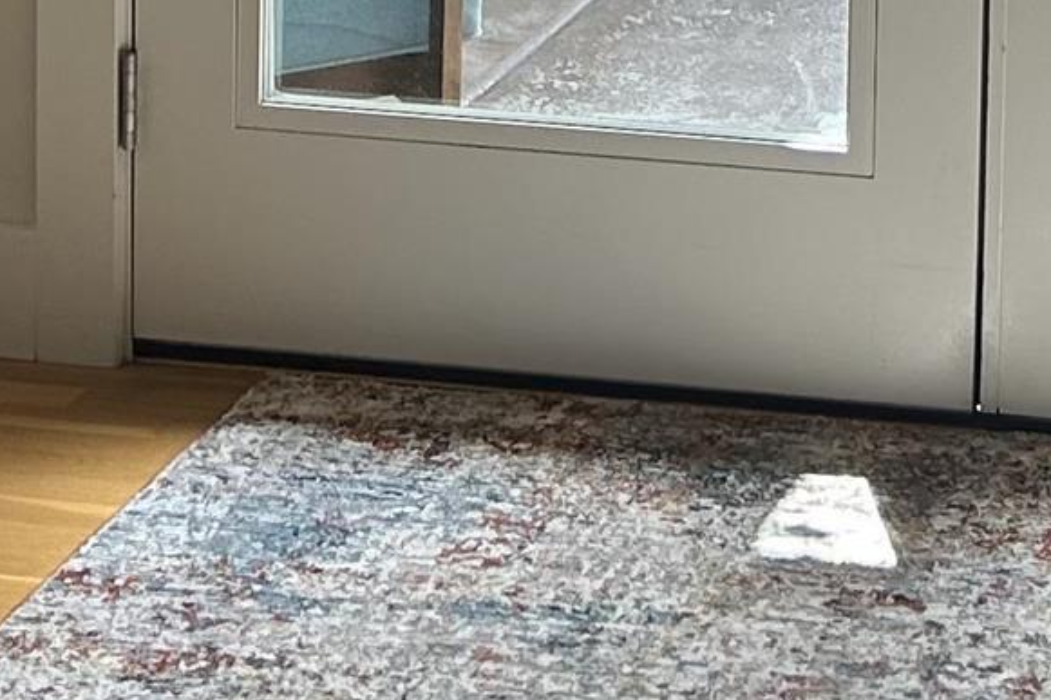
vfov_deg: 9.0
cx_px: 1082
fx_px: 4173
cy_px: -698
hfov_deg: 14.1
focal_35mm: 143
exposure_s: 1/233
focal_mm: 5.7
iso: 40
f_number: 1.5
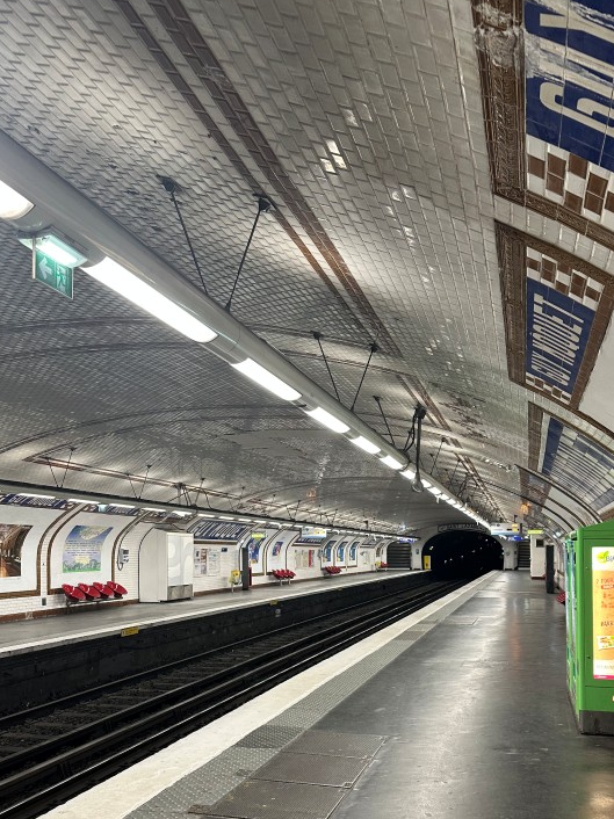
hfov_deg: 41.8
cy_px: 545
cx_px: 296
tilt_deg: +2.3
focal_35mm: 34
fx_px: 805
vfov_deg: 52.9
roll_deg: +0.2
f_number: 1.78
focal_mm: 6.86
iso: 125
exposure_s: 1/50
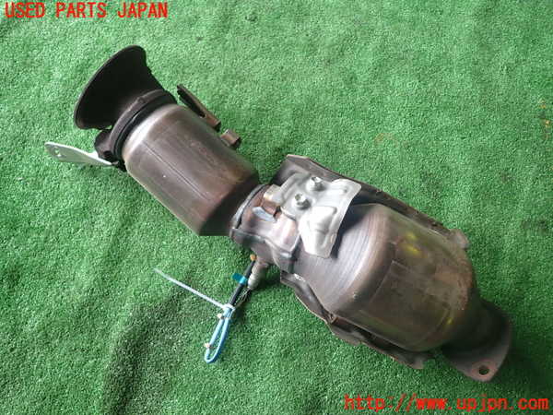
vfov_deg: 54.9
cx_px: 276
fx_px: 399
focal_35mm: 25
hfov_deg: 69.4
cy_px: 208
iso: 100
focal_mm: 4.5
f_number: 2
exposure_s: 1/100
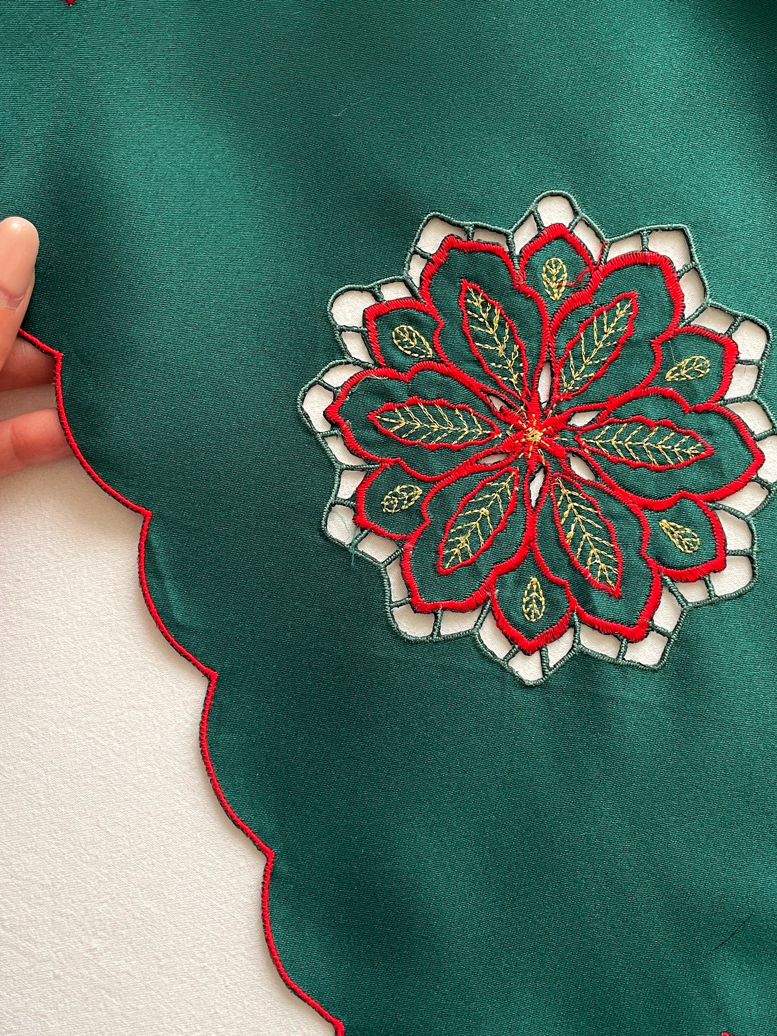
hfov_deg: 37.7
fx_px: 1137
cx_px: 392
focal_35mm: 38
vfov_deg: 49.0
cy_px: 495
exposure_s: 1/62
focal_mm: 4.2
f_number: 1.6
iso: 125
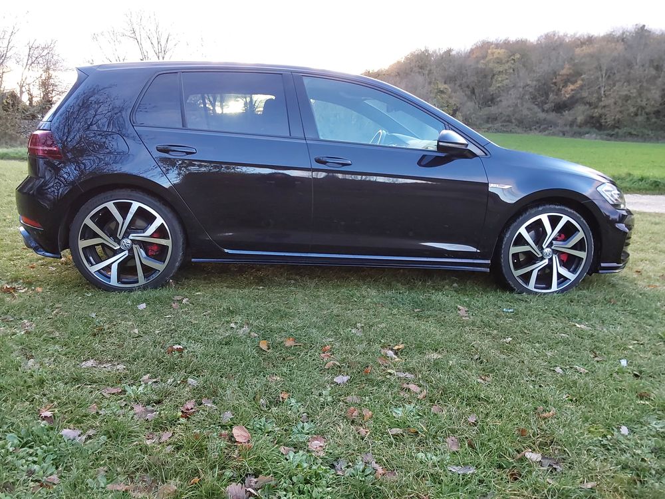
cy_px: 250
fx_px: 538
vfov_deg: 49.7
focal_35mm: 28
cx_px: 332
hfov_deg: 63.4
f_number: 1.9
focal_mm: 2.91
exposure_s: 1/50
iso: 64
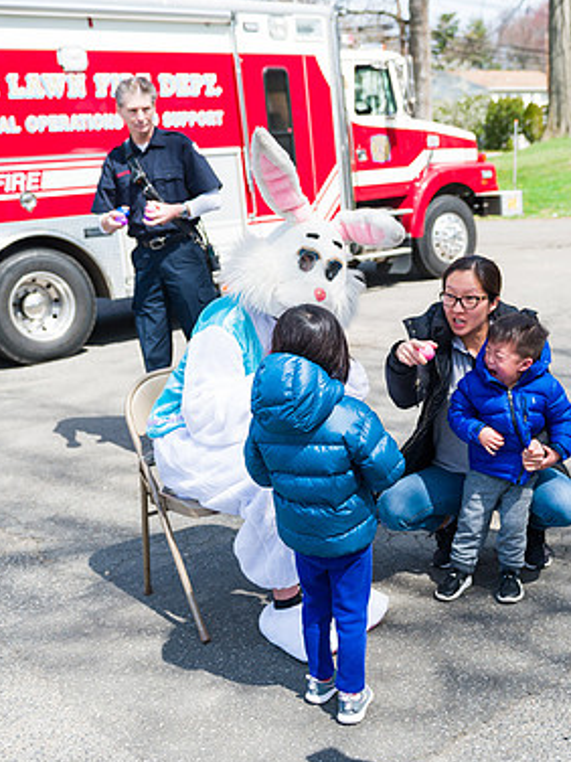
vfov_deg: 43.9
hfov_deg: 33.5
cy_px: 383
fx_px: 946
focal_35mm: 43
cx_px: 332
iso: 200
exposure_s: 1/1600
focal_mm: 29
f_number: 4
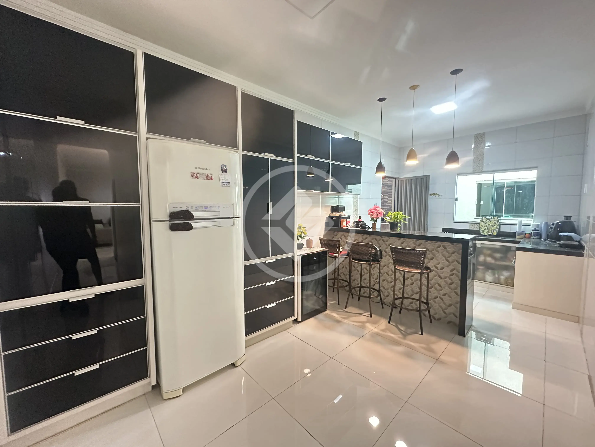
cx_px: 298
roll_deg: +0.2
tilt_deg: -5.0
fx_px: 241
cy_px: 224
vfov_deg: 85.7
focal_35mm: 14
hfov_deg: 102.1
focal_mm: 2.22
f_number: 2.2
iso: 1250
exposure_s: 1/60
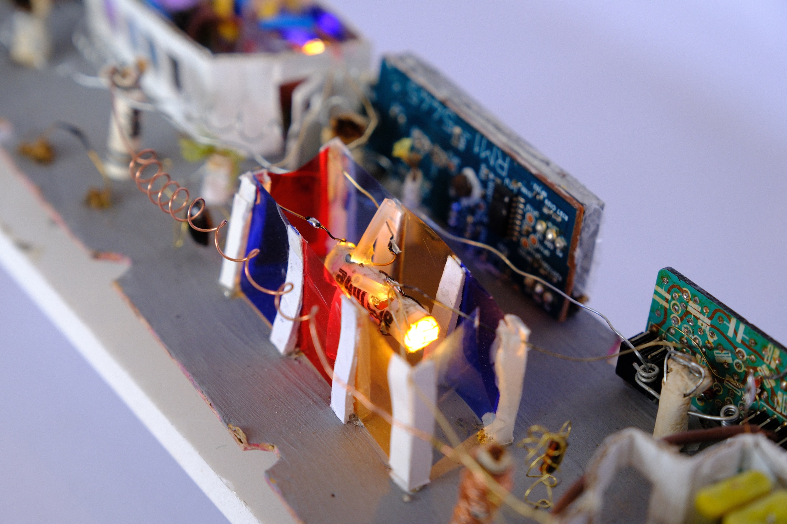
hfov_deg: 24.5
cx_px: 394
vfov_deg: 16.5
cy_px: 262
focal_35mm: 83
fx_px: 1814
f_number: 4
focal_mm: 55
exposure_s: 1/125
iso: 800
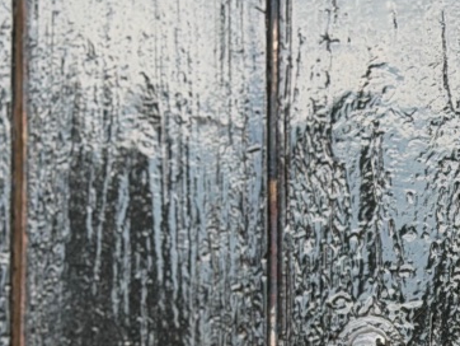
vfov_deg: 9.1
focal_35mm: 159
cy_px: 520
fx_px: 2114
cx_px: 582
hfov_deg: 12.1
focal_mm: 6.76
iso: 80
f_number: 1.78
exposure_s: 1/361
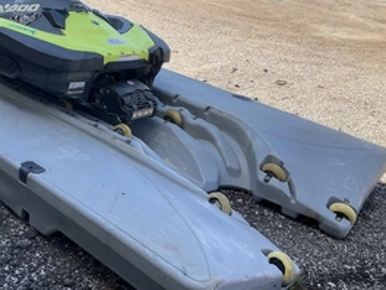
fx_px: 491
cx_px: 116
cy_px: 108
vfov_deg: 32.7
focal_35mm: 44
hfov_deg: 42.1
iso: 25
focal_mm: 3
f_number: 1.8
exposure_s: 1/709
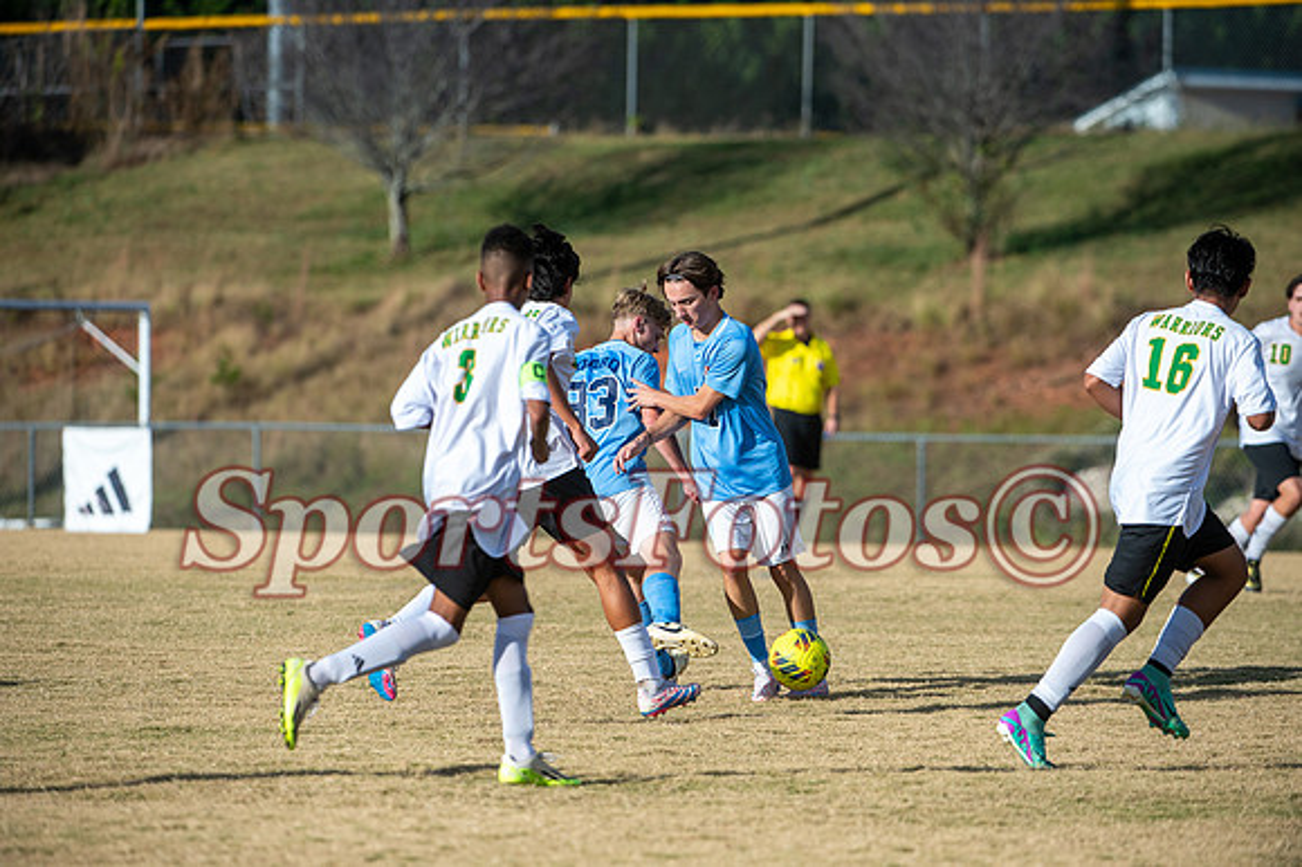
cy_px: 434
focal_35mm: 290
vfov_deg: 4.7
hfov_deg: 7.1
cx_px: 651
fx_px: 10482
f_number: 5
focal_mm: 290
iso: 400
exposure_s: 1/2500
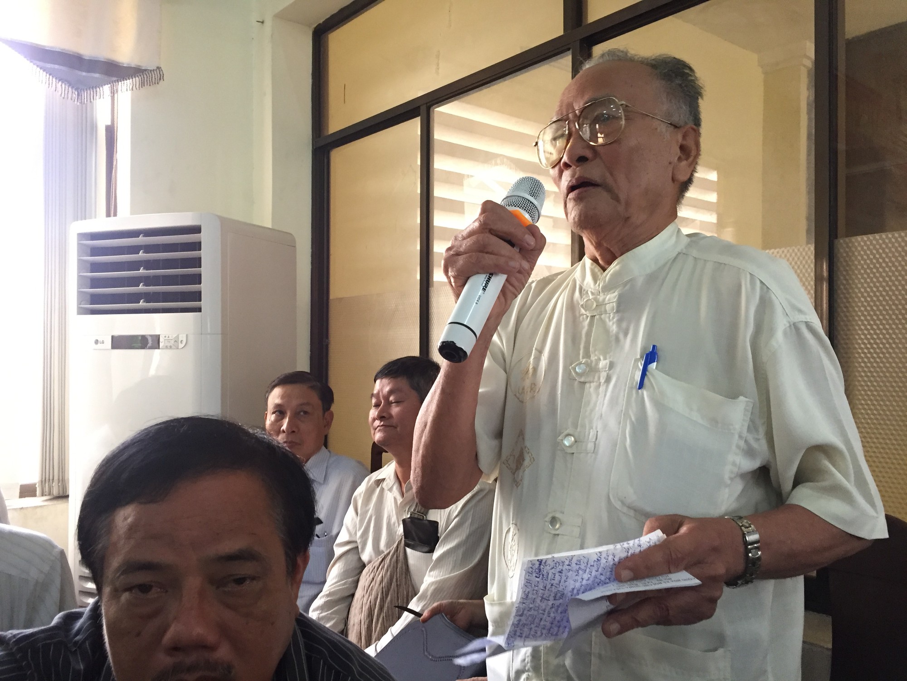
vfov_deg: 48.2
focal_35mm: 29
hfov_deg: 61.7
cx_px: 454
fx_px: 760
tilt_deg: +1.7
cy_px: 340
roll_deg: -0.6
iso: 250
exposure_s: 1/33
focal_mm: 4.15
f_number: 2.2
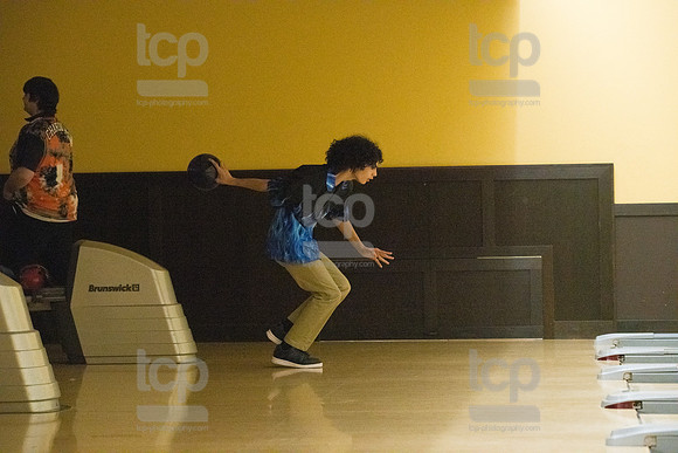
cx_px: 339
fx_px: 2072
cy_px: 226
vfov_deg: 12.5
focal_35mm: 110
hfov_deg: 18.6
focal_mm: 110
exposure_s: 1/1000
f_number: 4.5
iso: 10000
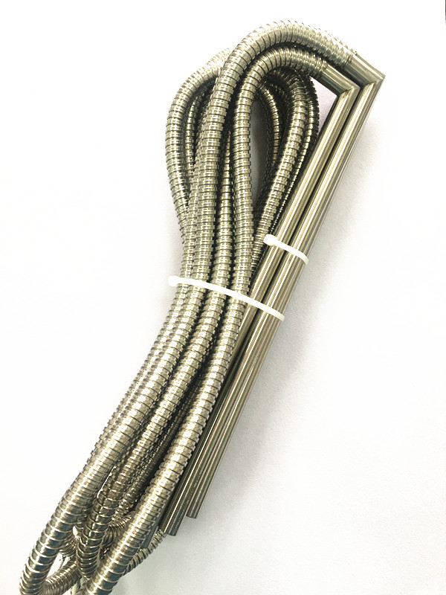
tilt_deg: -86.4
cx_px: 223
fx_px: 498
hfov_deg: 48.2
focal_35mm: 29
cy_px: 298
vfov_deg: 61.7
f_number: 2.2
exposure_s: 1/33
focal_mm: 4.15
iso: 32
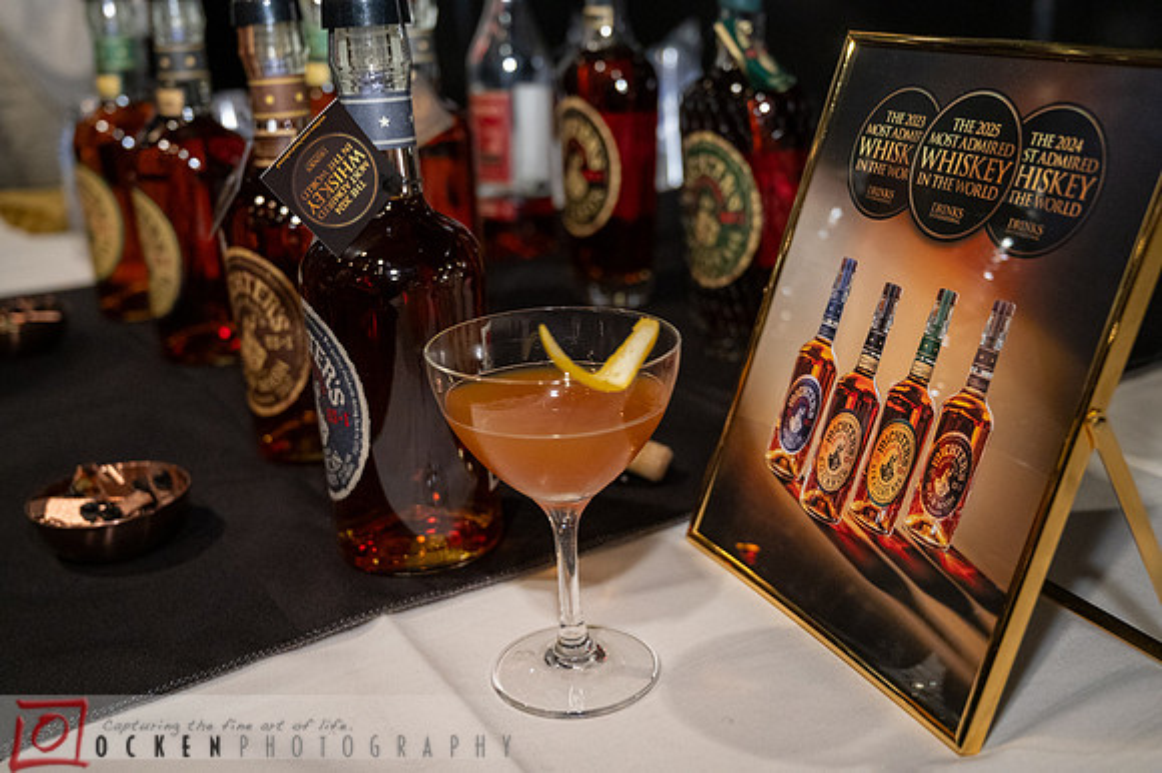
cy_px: 386
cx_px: 581
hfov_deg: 49.6
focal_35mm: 39
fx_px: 1258
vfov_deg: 34.2
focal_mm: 39
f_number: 4
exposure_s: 1/60
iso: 5000
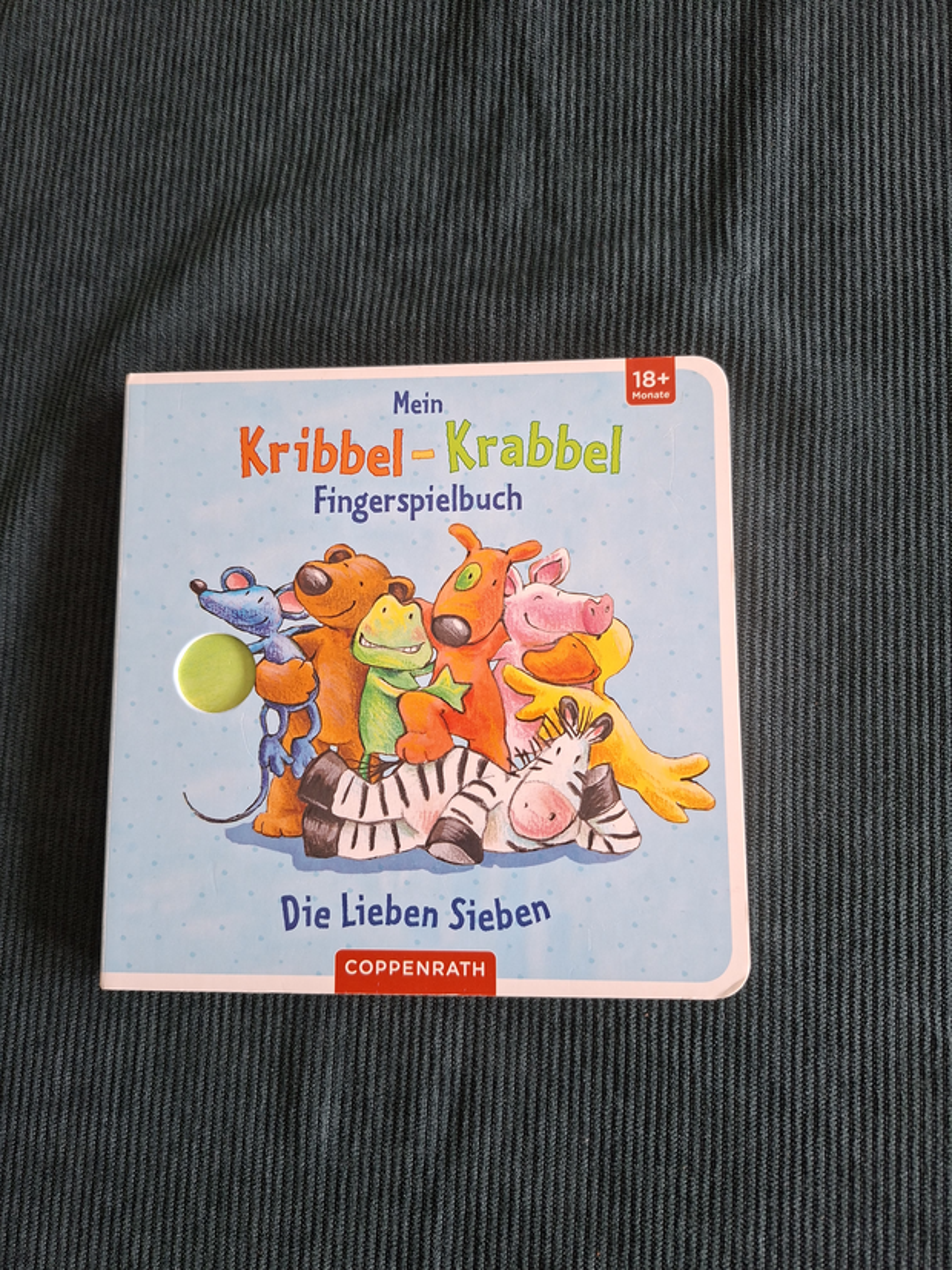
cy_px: 635
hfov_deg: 58.9
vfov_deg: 73.9
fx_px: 844
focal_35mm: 23
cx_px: 476
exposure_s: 1/100
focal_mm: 5.54
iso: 100
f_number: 1.8
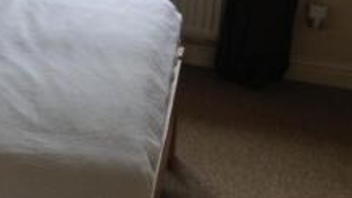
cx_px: -106
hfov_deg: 19.3
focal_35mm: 102
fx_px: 953
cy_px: -123
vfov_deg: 11.3
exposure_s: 1/60
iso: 80
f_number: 2.4
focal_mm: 4.28
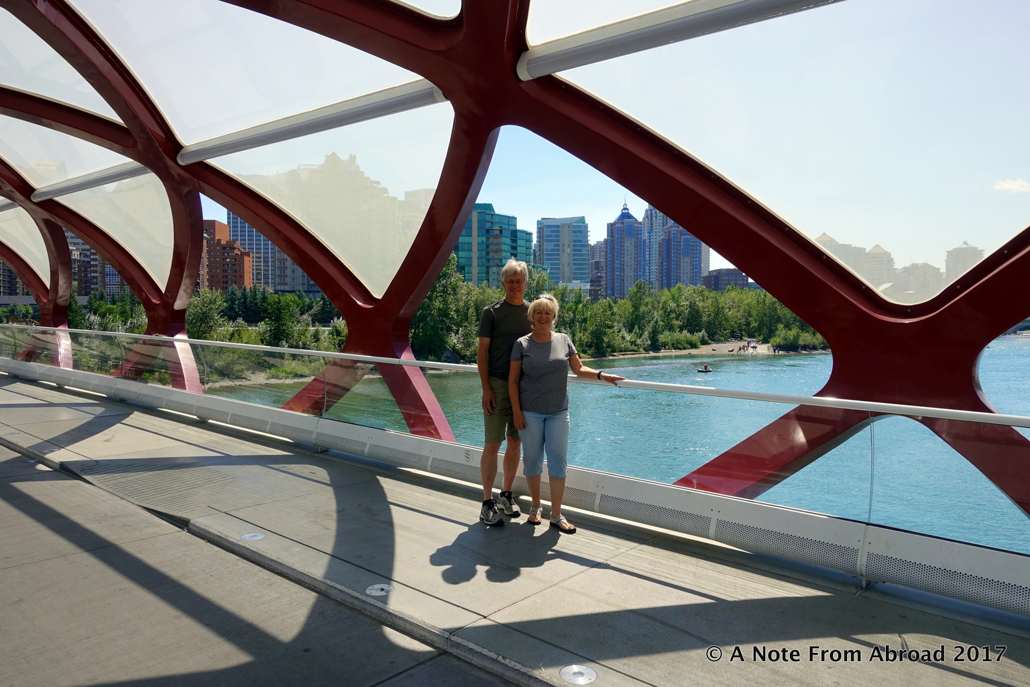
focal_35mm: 24
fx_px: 687
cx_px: 515
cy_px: 344
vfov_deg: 53.1
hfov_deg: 73.7
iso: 125
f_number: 5.6
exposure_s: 1/500
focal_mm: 8.8
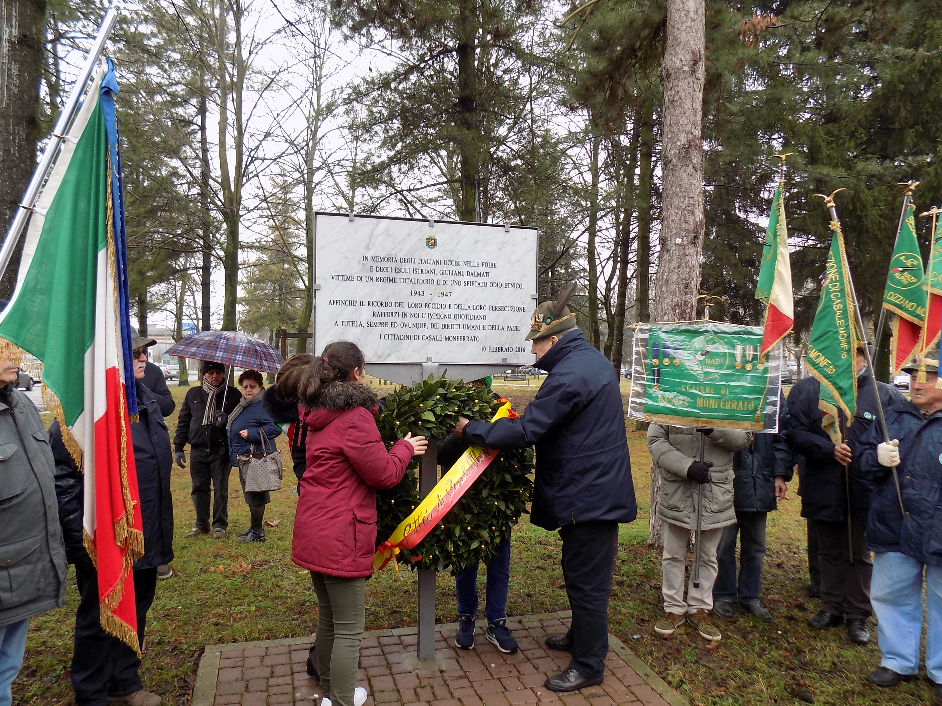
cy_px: 382
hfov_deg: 69.3
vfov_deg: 54.8
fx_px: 680
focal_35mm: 25
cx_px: 432
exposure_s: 1/60
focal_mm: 4
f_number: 3.1
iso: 80
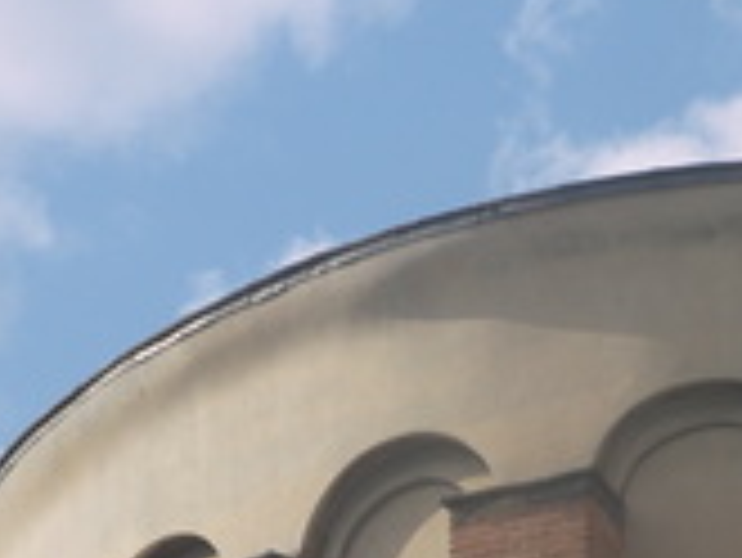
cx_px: 836
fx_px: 5491
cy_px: 356
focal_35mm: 256
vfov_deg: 5.8
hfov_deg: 7.7
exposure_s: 1/500
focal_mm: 20.2
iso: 50
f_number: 4
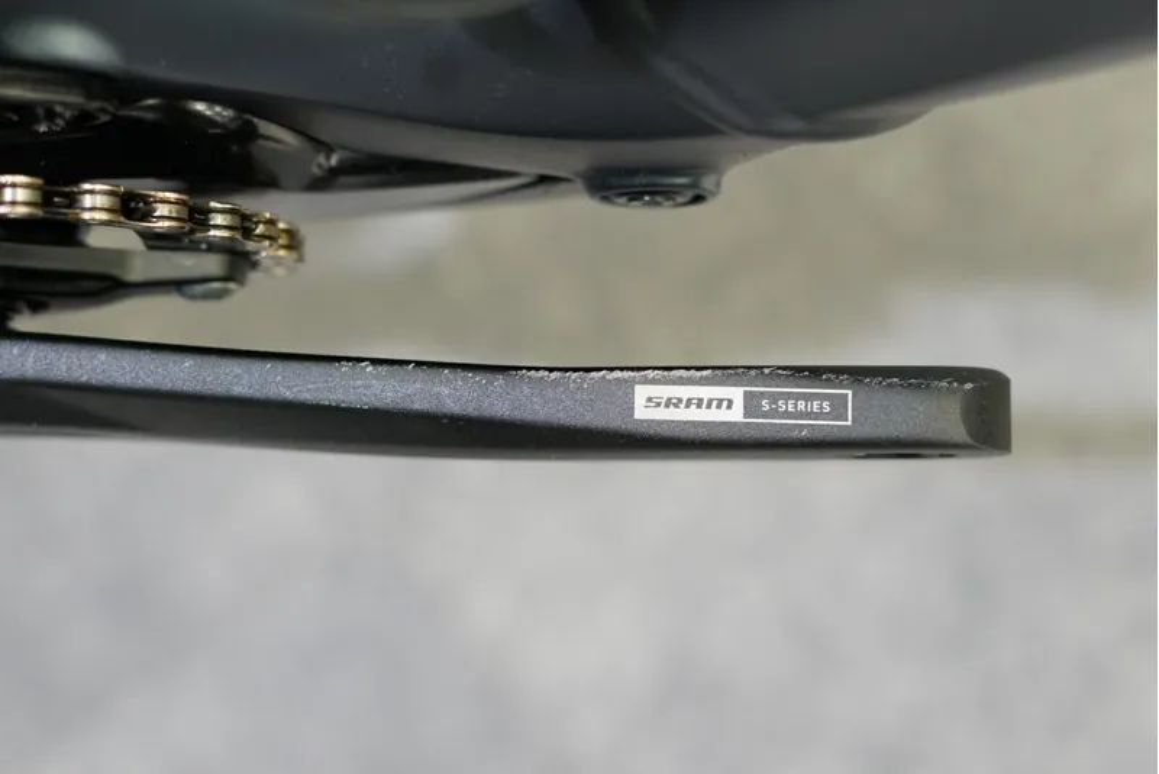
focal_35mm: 75
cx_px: 580
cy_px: 387
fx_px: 2415
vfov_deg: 18.2
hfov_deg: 27.0
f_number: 3.2
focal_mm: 50
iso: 2500
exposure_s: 1/160
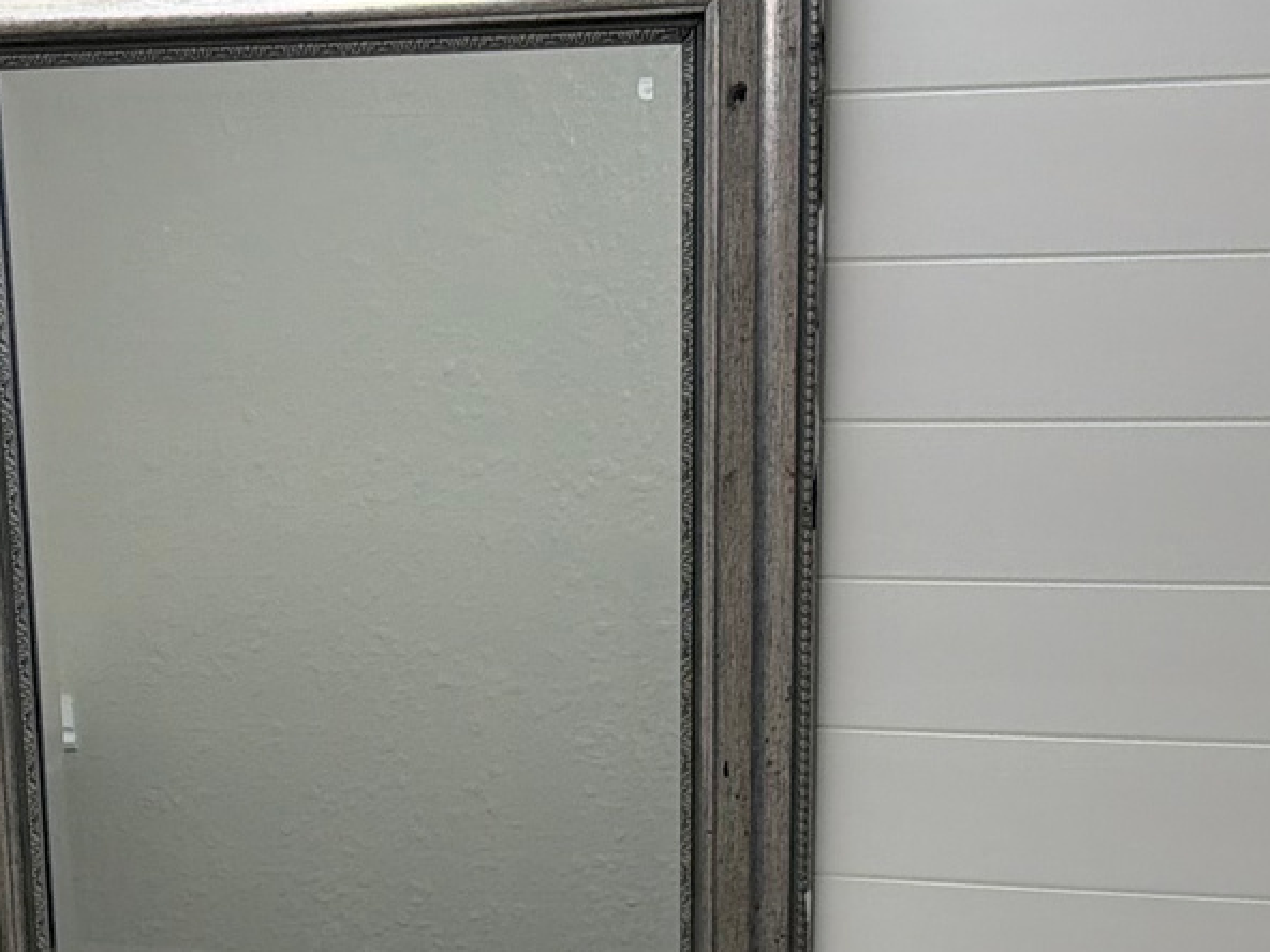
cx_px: 485
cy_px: 1094
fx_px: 3045
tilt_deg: -15.6
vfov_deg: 17.1
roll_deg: +0.8
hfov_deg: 23.5
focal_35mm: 83
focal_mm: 6.76
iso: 125
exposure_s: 1/60
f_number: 1.78
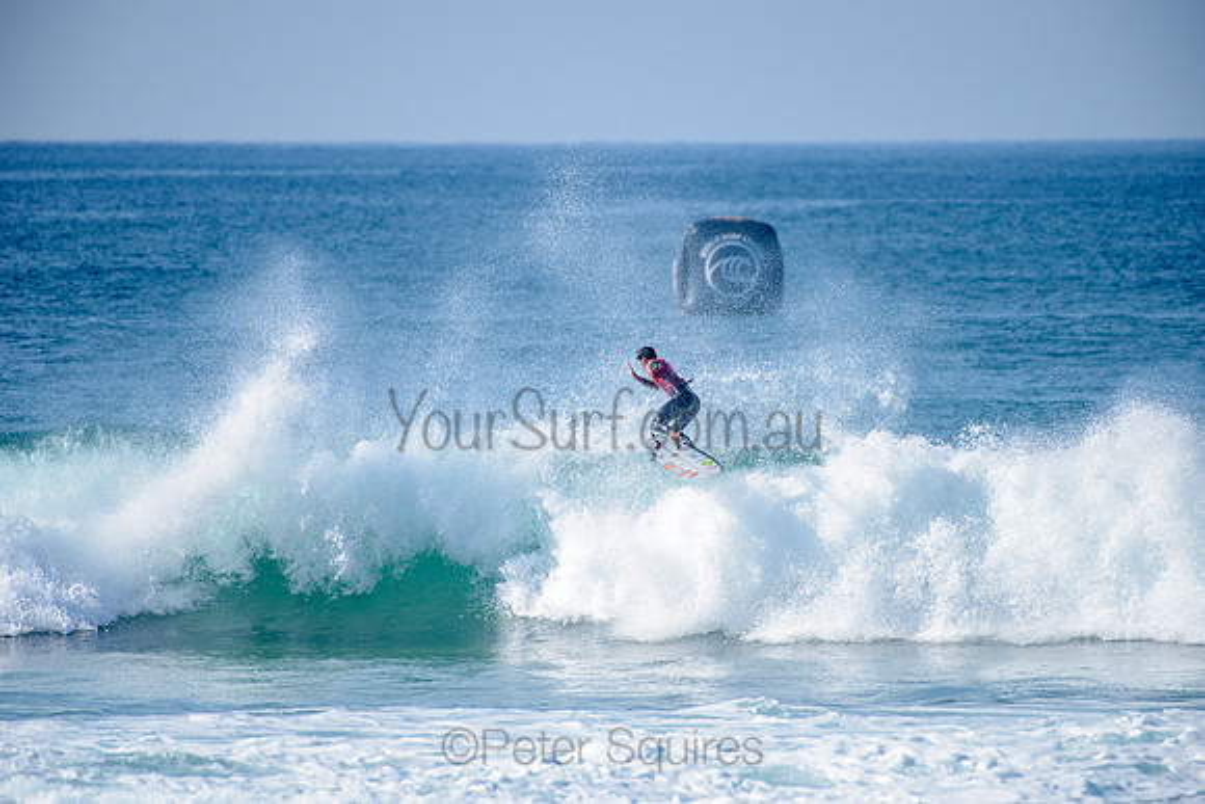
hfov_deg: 4.1
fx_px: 16739
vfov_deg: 2.8
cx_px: 602
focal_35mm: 500
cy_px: 402
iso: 200
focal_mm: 500
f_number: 5.6
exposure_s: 1/2500
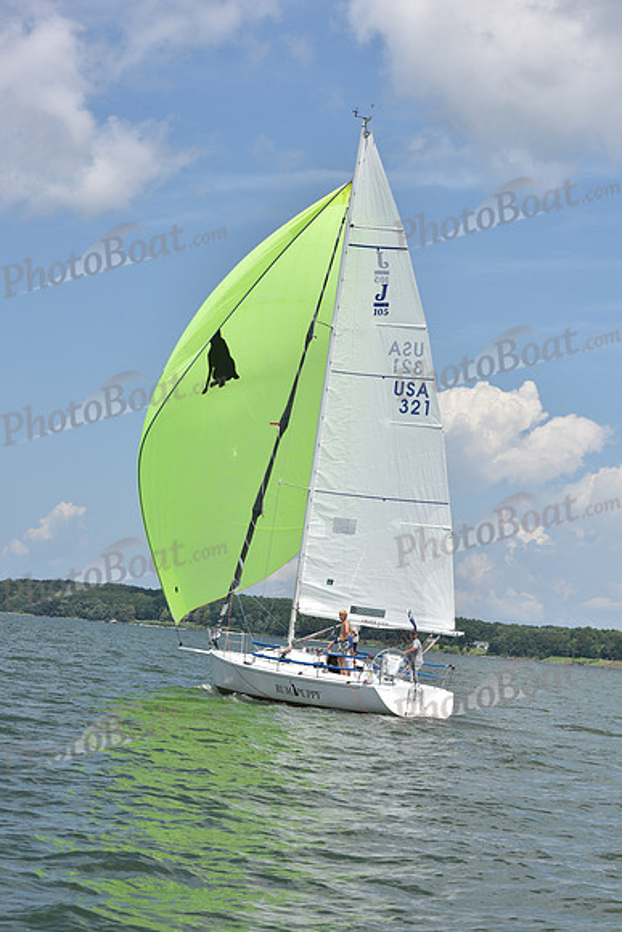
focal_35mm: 78
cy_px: 466
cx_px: 311
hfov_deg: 17.5
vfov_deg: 26.0
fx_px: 2020
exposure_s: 1/1000
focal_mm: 78
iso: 320
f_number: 11
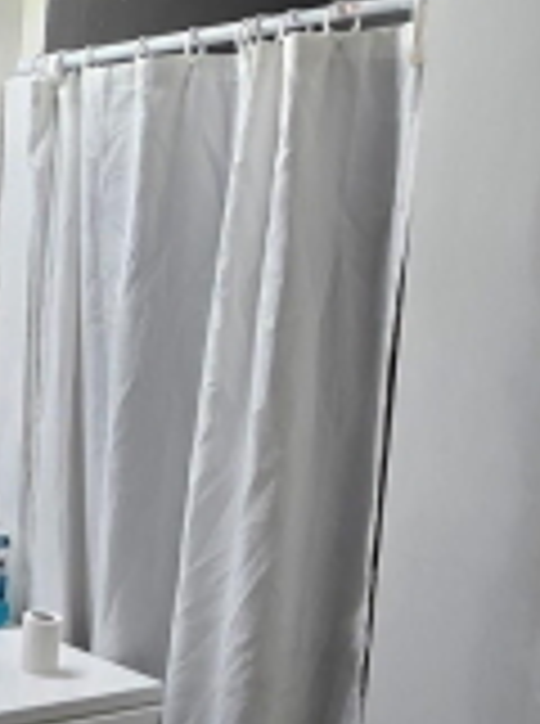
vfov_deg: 35.5
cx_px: -324
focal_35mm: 54
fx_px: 1128
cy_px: 443
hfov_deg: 21.4
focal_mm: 2.2
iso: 200
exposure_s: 1/60
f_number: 2.2
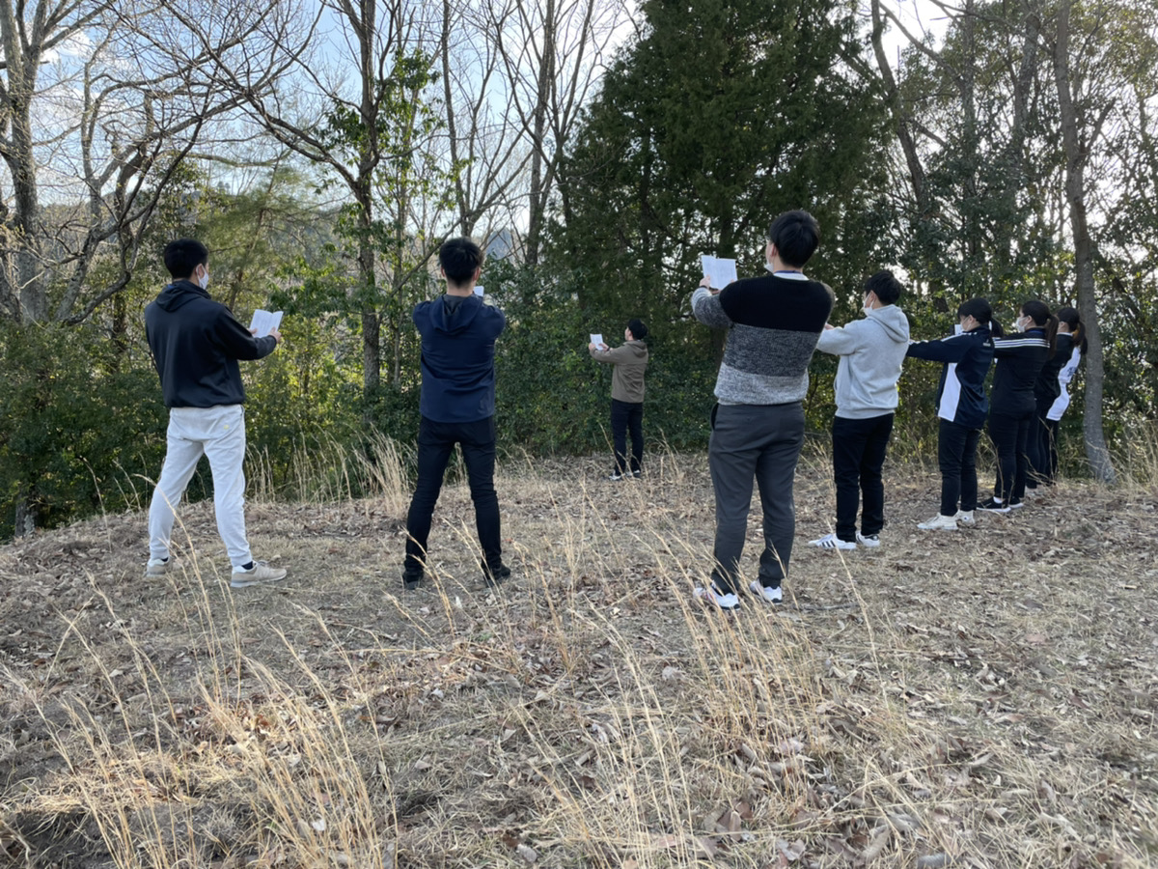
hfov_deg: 67.3
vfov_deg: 53.1
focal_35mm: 26
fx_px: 870
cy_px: 434
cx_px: 579
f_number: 1.6
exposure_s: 1/535
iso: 32
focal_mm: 4.2
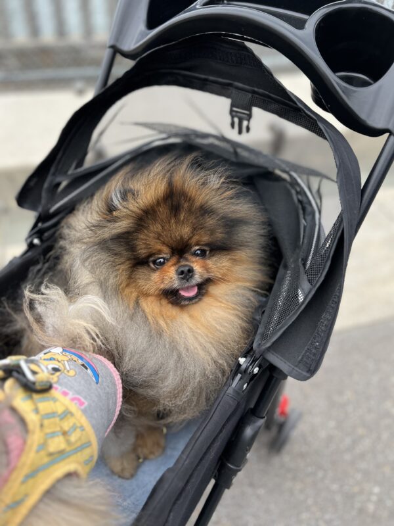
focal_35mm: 26
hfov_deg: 53.1
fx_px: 395
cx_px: 197
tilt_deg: -46.0
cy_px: 263
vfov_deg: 67.3
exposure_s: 1/687
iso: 50
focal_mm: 5.7
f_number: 1.5
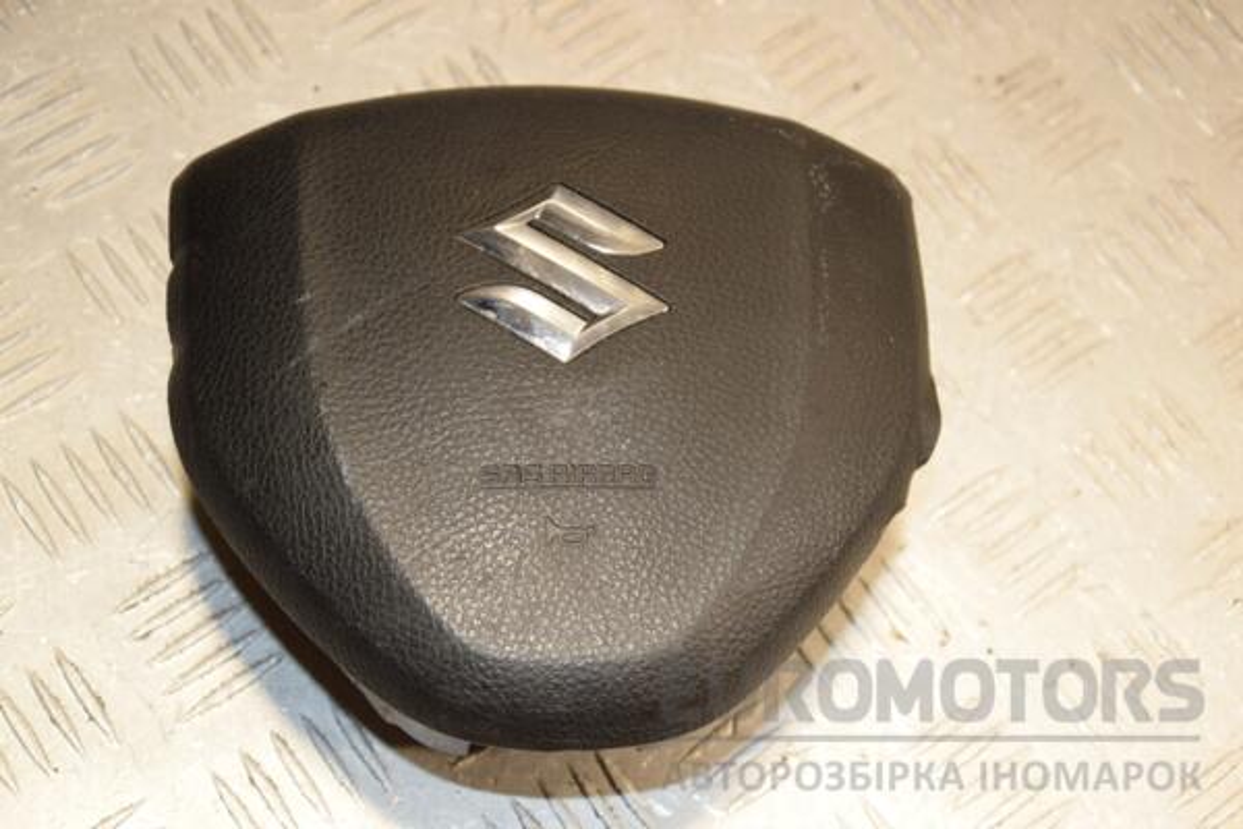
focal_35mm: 72
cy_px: 414
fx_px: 2486
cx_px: 622
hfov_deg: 28.1
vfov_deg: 18.9
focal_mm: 48
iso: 800
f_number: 6.3
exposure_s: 1/200
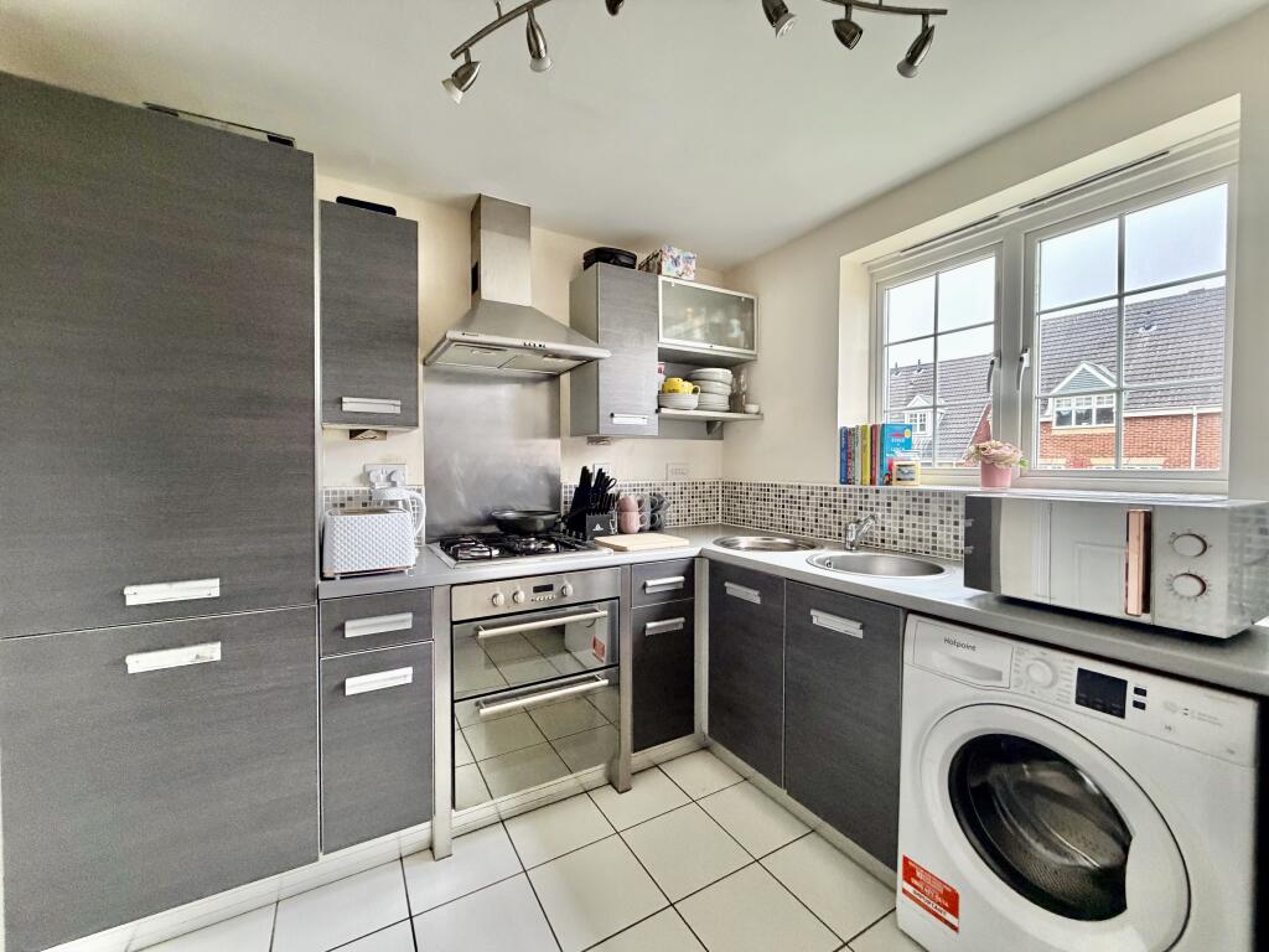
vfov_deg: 85.7
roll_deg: -0.5
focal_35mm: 14
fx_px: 513
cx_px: 634
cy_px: 476
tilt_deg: -1.2
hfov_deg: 102.1
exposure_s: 1/60
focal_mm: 2.22
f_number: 2.2
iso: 400
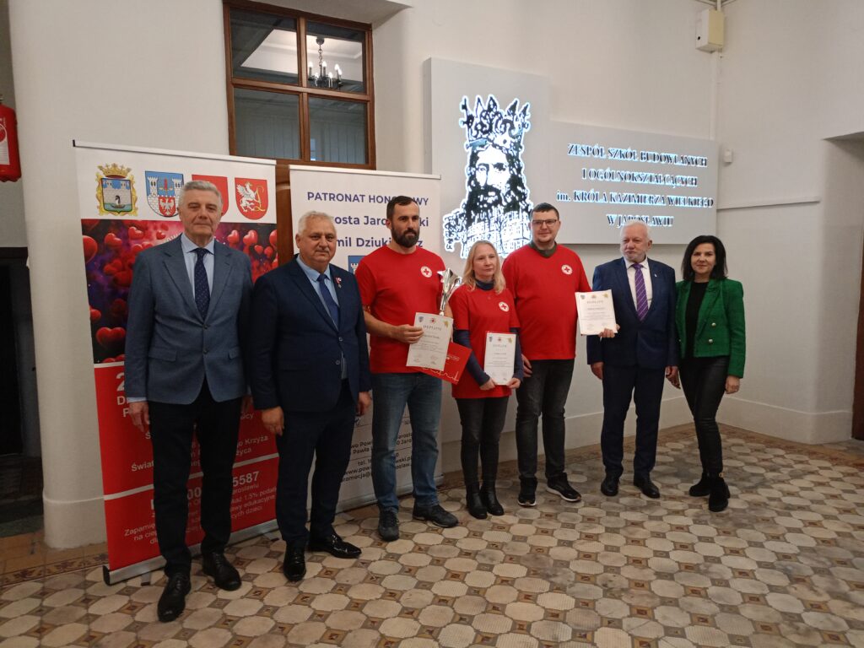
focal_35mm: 28
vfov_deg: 49.7
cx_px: 432
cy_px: 324
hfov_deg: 63.4
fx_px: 699
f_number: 1.79
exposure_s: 1/33.3
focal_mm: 4.7
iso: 2276
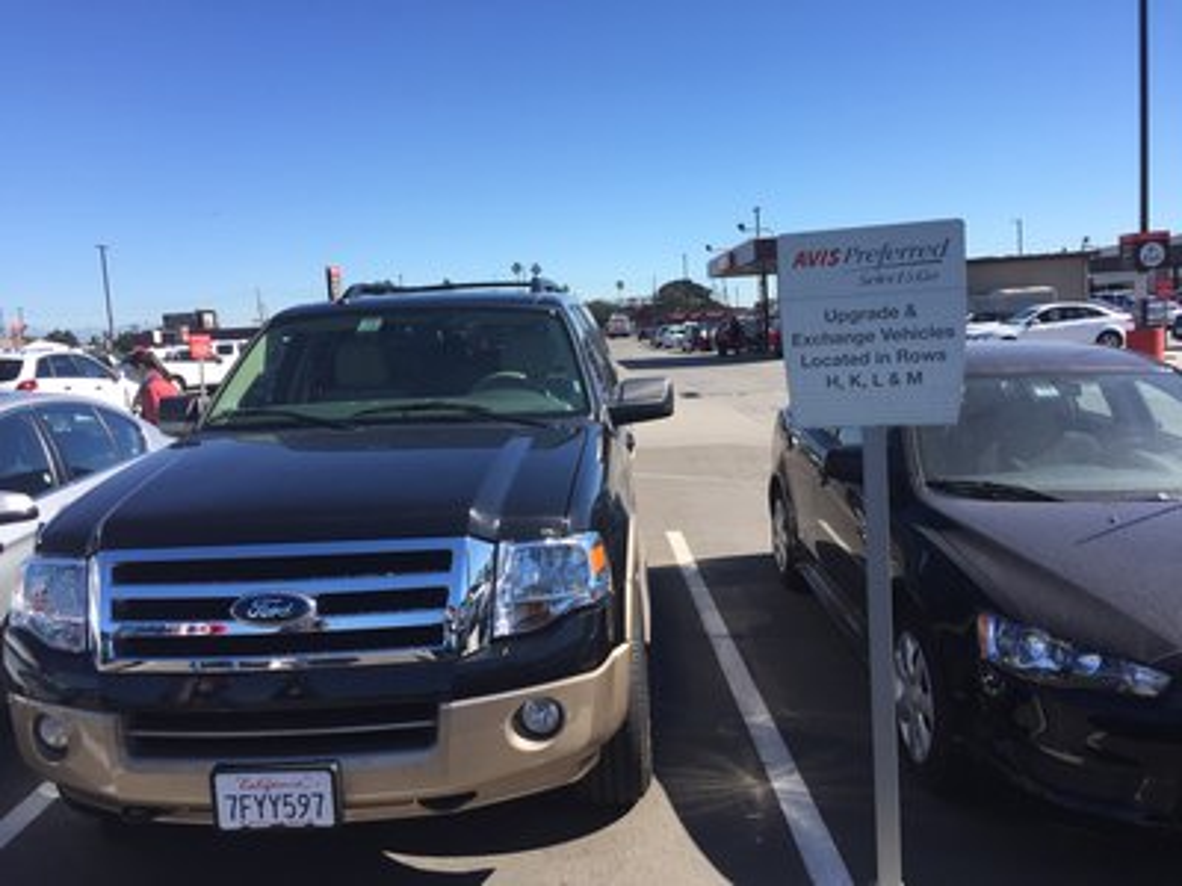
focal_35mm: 29
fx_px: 990
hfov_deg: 61.7
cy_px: 443
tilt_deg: -5.7
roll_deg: +2.3
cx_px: 591
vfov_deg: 48.2
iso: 32
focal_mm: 4.15
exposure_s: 1/1319
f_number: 2.2
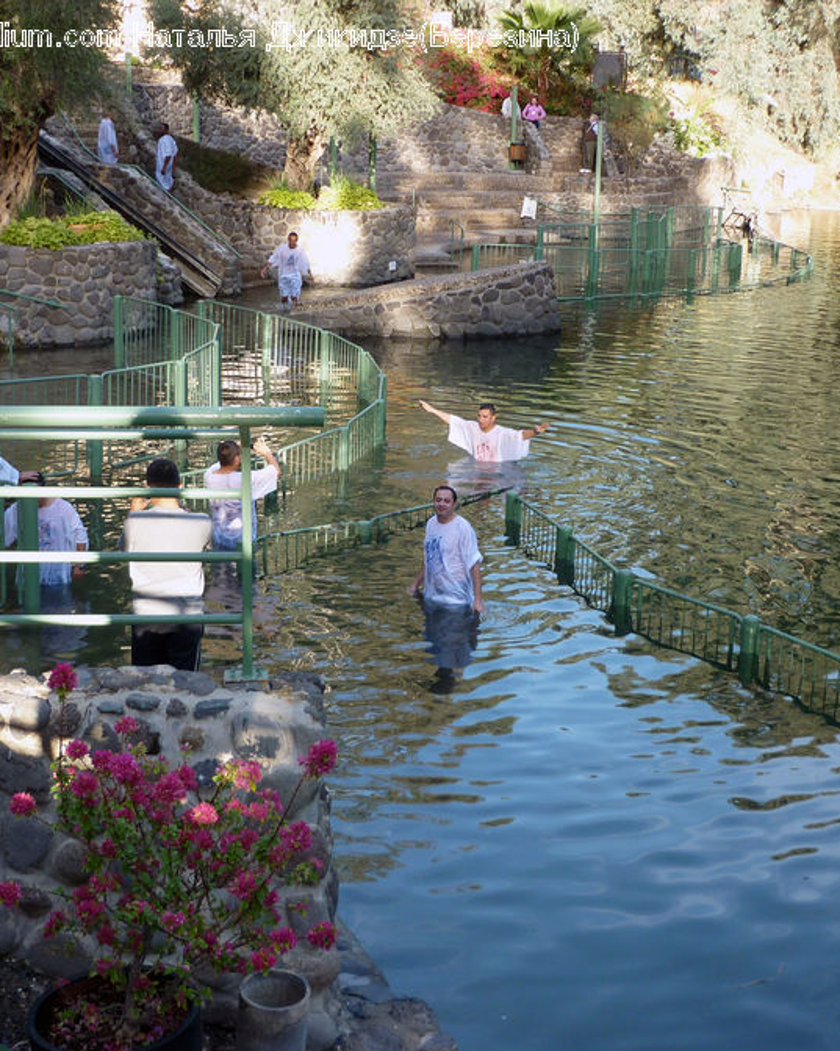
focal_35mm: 51
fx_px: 1586
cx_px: 429
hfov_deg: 29.7
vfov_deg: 36.7
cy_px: 526
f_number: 3
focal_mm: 6.4
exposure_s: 1/160
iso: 80
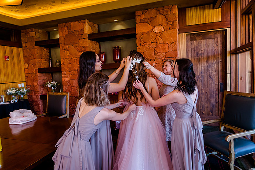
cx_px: 128
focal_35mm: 24
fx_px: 170
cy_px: 85
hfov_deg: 73.8
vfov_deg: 53.1
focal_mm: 24
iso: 1600
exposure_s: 1/200
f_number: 4.5
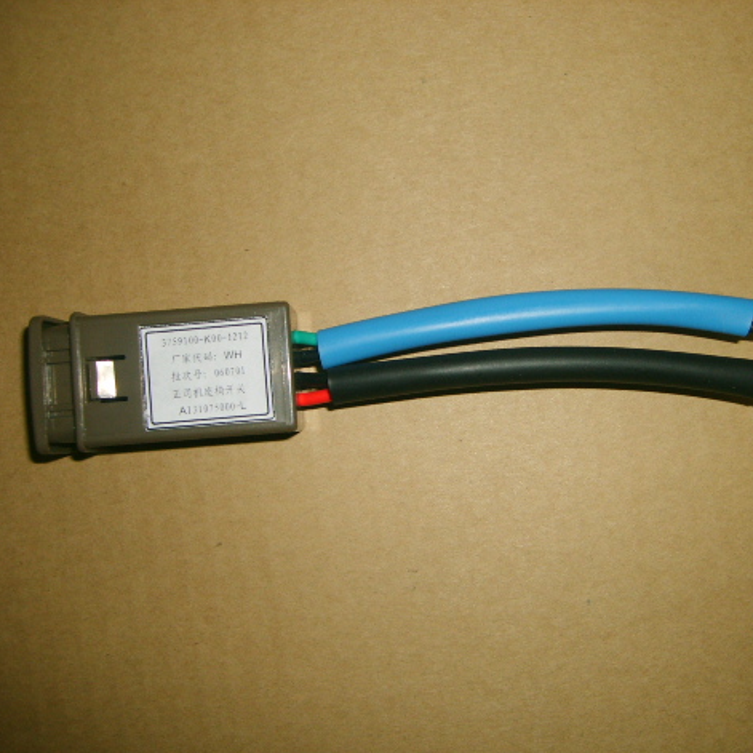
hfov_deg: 39.7
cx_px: 483
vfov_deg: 40.0
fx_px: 1034
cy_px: 382
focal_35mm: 42
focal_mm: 5.8
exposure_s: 1/30
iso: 100
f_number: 2.8
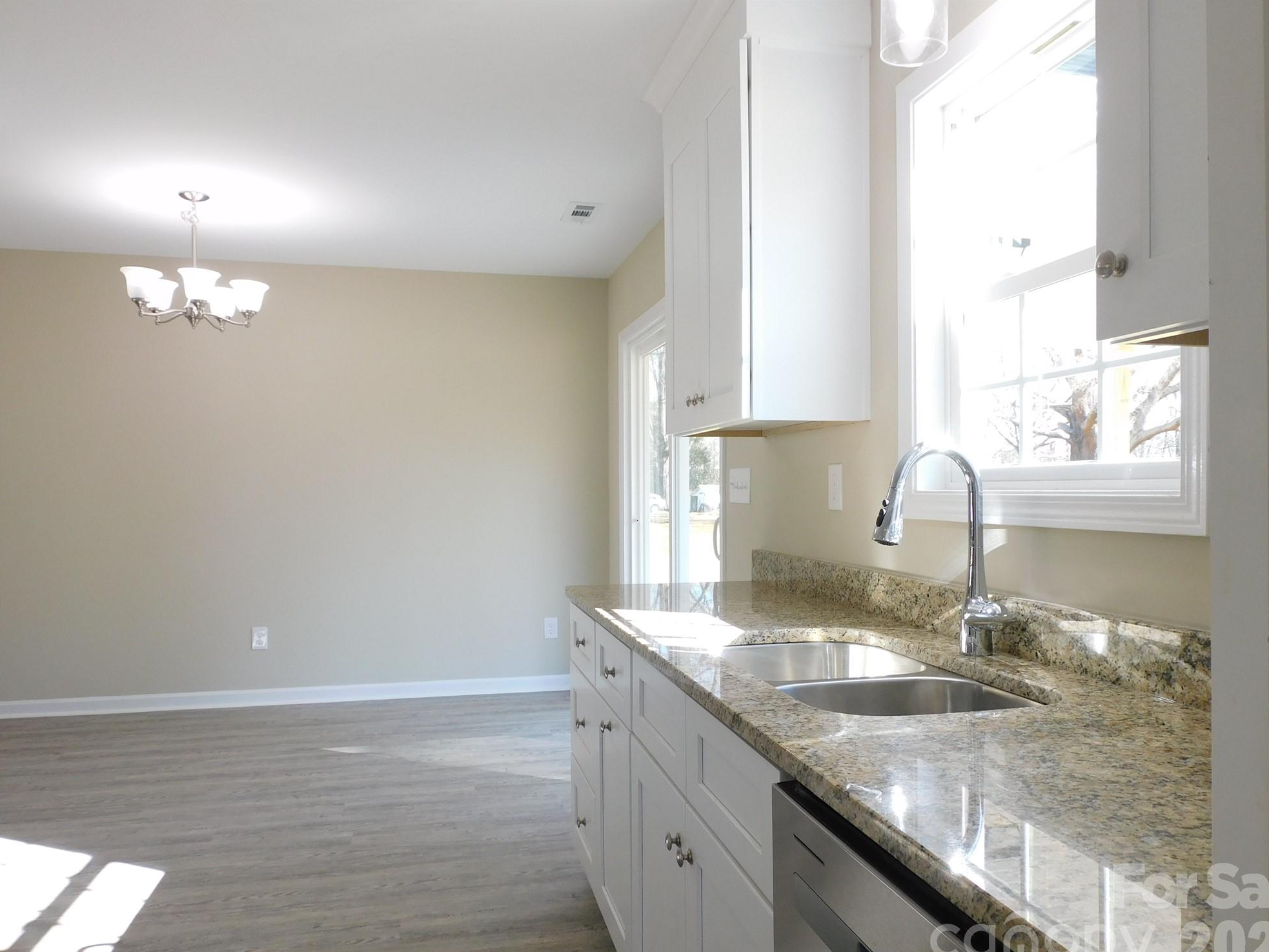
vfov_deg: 54.9
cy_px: 494
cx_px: 658
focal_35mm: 25
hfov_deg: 69.4
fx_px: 917
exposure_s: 1/50
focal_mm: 4.3
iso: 125
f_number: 3.3
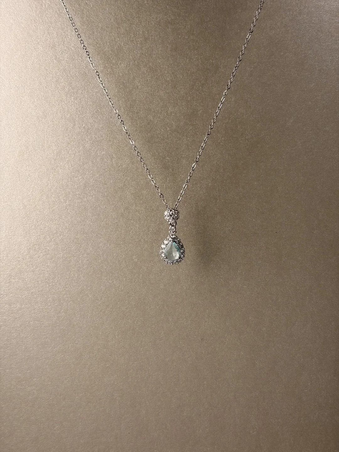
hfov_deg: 28.0
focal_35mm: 52
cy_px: 226
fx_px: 679
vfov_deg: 36.8
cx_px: 170
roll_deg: +0.2
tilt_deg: -2.6
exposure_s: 1/987
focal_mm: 5.96
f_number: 1.6
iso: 32
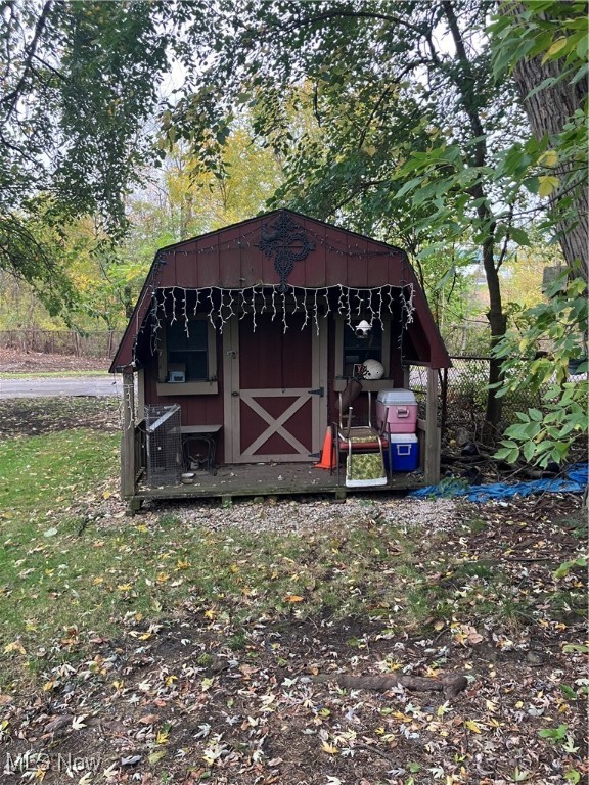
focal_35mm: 28
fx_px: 635
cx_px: 294
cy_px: 392
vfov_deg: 63.4
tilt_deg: -7.0
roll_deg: +2.3
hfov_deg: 49.7
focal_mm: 3.99
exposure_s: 1/70
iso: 80
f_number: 1.8
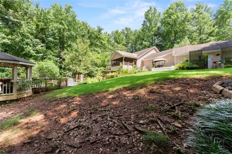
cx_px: 116
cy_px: 77
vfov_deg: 78.9
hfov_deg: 101.9
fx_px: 94
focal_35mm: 15
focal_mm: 14.6
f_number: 8
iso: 640
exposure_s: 1/100
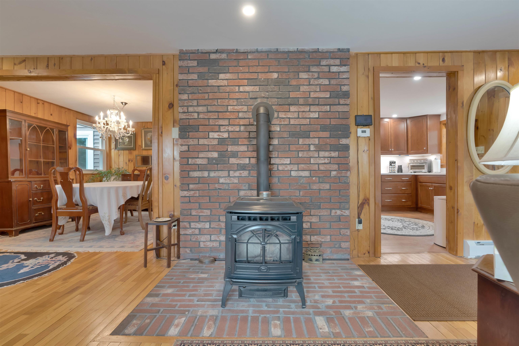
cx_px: 260
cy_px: 173
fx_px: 231
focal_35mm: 16
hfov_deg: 96.7
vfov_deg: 73.8
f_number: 8
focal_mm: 16
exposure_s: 1/45
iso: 800
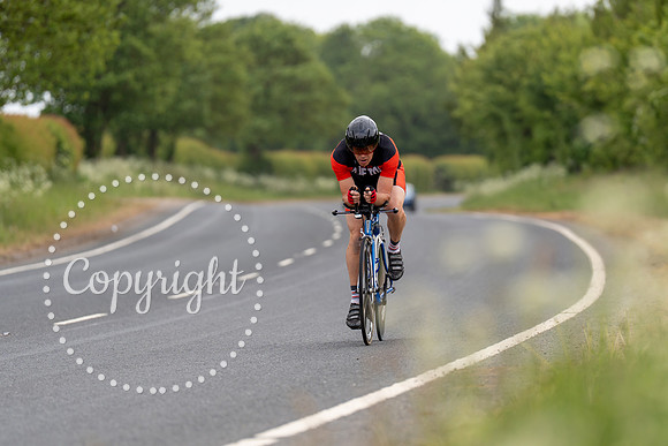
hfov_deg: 8.2
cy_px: 213
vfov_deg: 5.5
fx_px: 4652
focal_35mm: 251
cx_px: 399
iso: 160
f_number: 3.2
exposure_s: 1/1250
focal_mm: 200
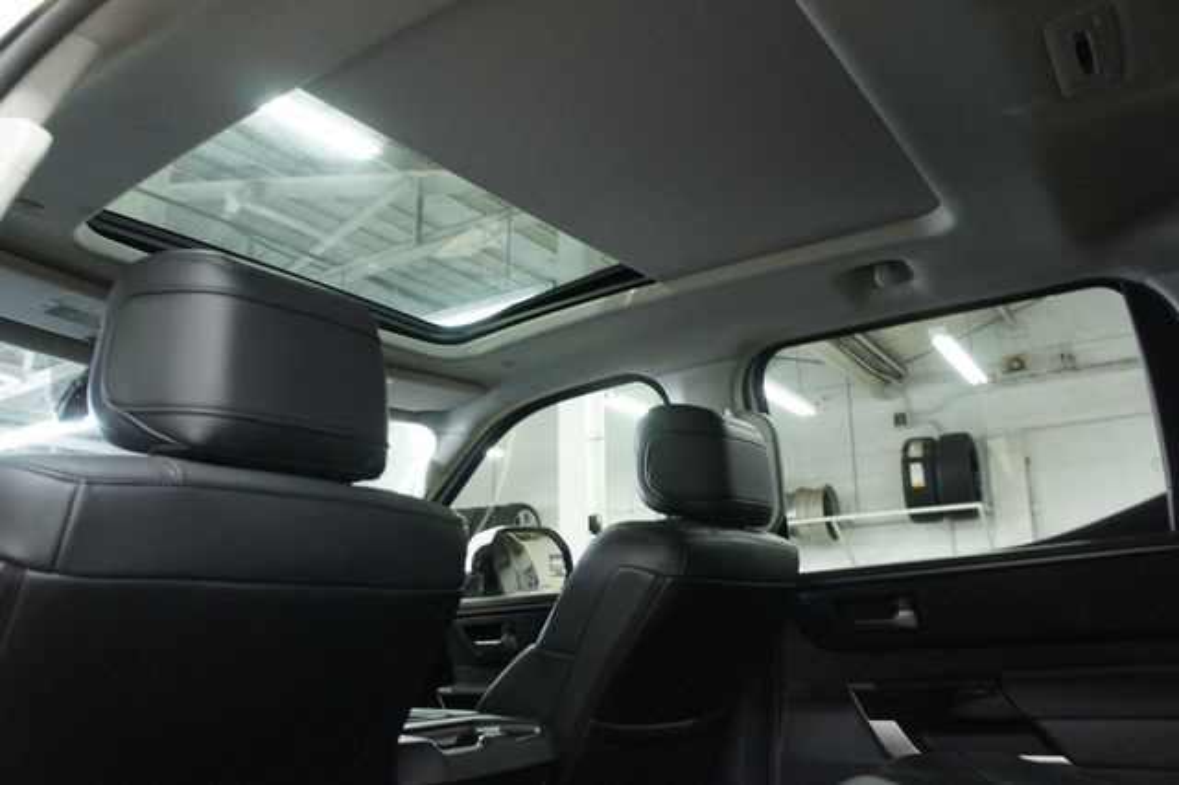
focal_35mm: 27
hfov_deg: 67.4
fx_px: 884
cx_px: 590
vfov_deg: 47.9
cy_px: 392
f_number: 3.5
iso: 1600
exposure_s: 1/30
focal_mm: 18
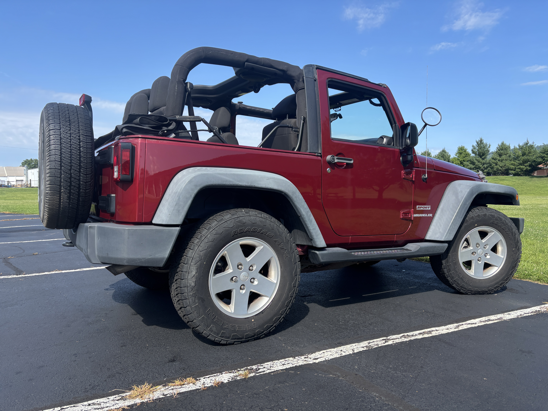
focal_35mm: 26
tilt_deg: -3.3
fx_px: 412
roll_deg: +0.1
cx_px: 274
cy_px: 206
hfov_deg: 67.3
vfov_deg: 53.1
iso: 50
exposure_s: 1/1381
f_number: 1.6
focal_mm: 5.96
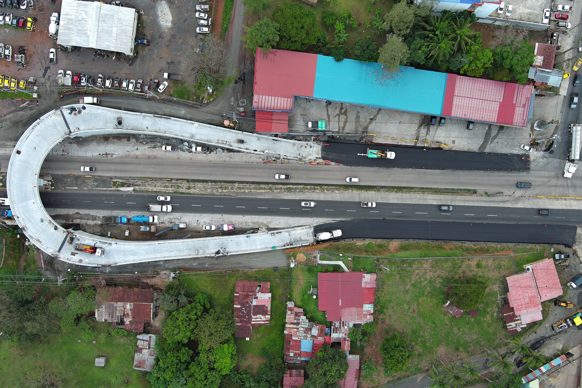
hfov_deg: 63.7
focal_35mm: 29
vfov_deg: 45.0
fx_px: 469
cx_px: 291
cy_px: 194
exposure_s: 1/157
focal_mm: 10.57
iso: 100
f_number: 2.8
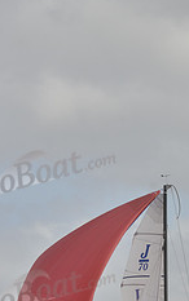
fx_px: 4590
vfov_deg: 3.8
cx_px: 183
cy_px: 346
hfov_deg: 2.4
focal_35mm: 558
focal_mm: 220
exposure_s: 1/1600
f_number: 8
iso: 400
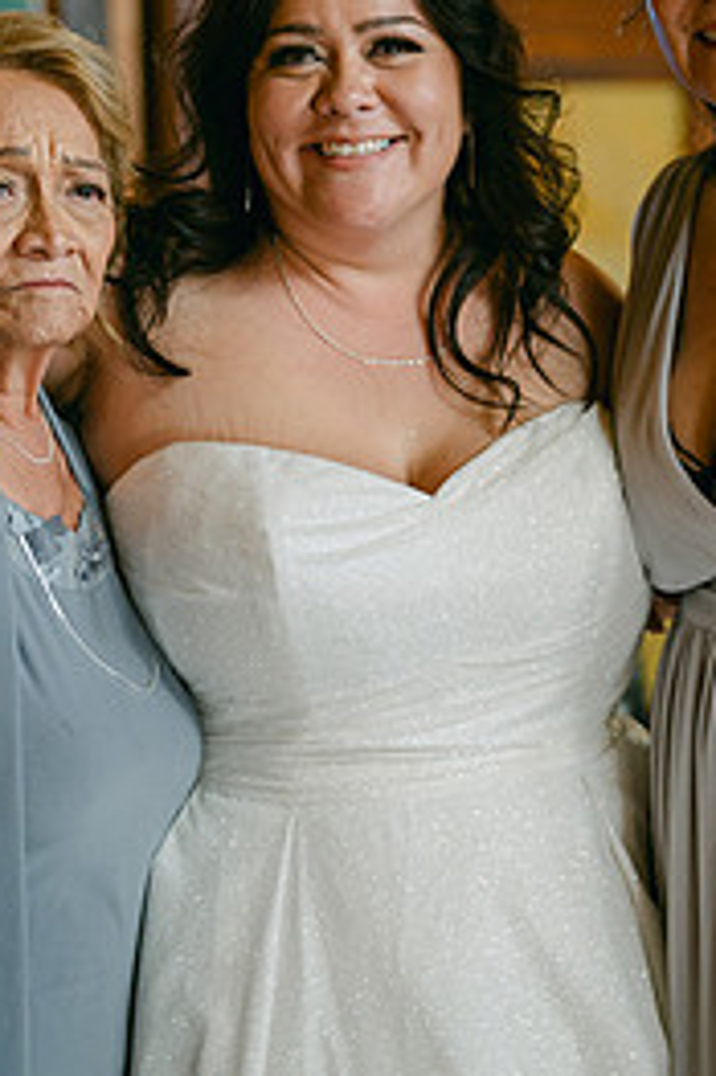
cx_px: 475
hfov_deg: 12.0
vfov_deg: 18.0
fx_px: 3405
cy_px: 487
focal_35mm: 114
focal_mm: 50
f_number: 1.8
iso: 720
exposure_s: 1/125
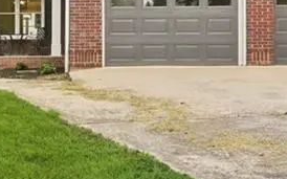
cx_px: 62
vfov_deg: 17.8
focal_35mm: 61
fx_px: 477
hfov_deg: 32.7
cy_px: -127
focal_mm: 16
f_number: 8
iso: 200
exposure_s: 1/200
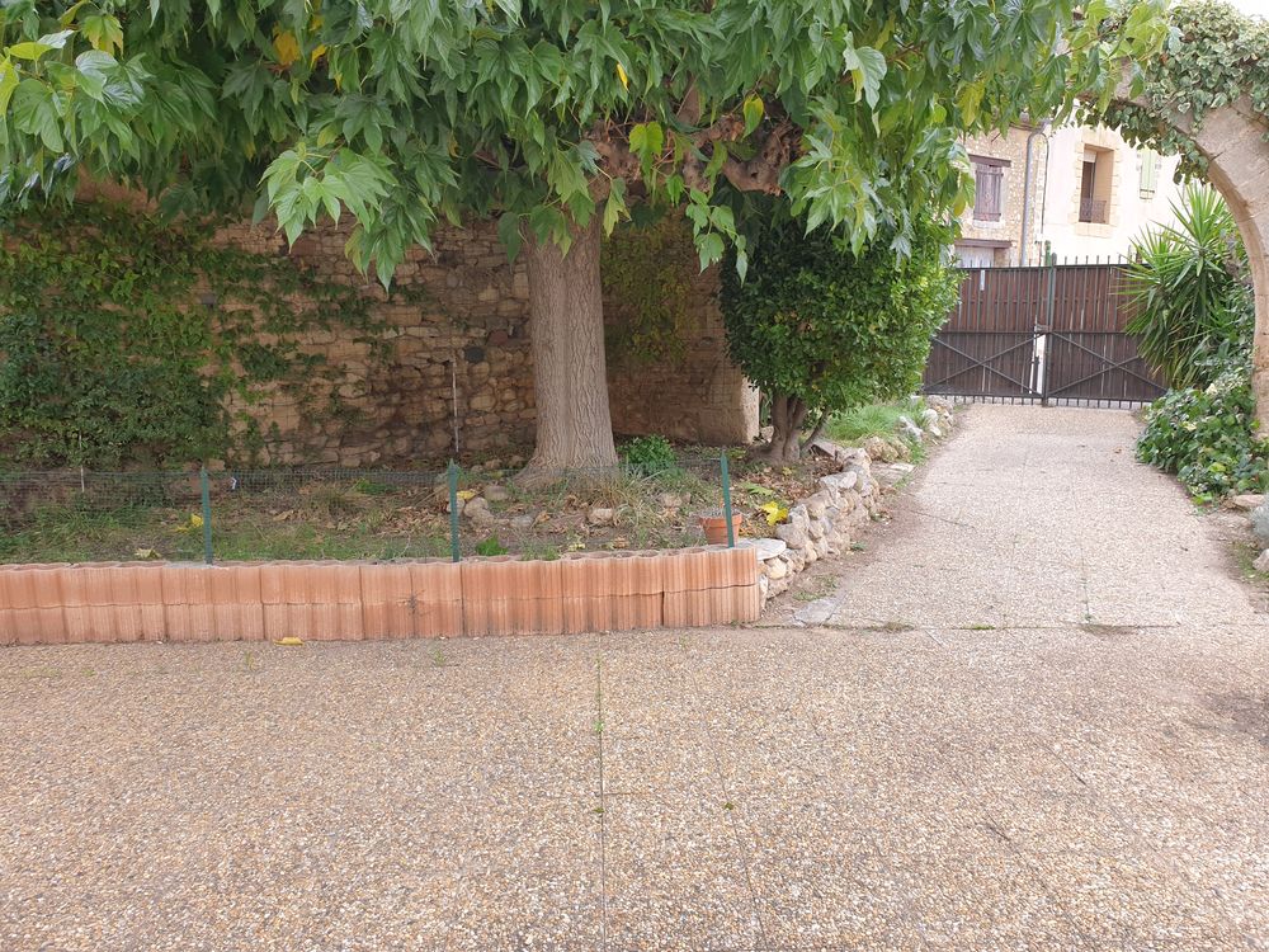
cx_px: 634
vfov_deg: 53.1
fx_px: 953
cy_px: 476
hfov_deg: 67.3
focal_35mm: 26
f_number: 2.4
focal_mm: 4.3
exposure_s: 1/100
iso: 50
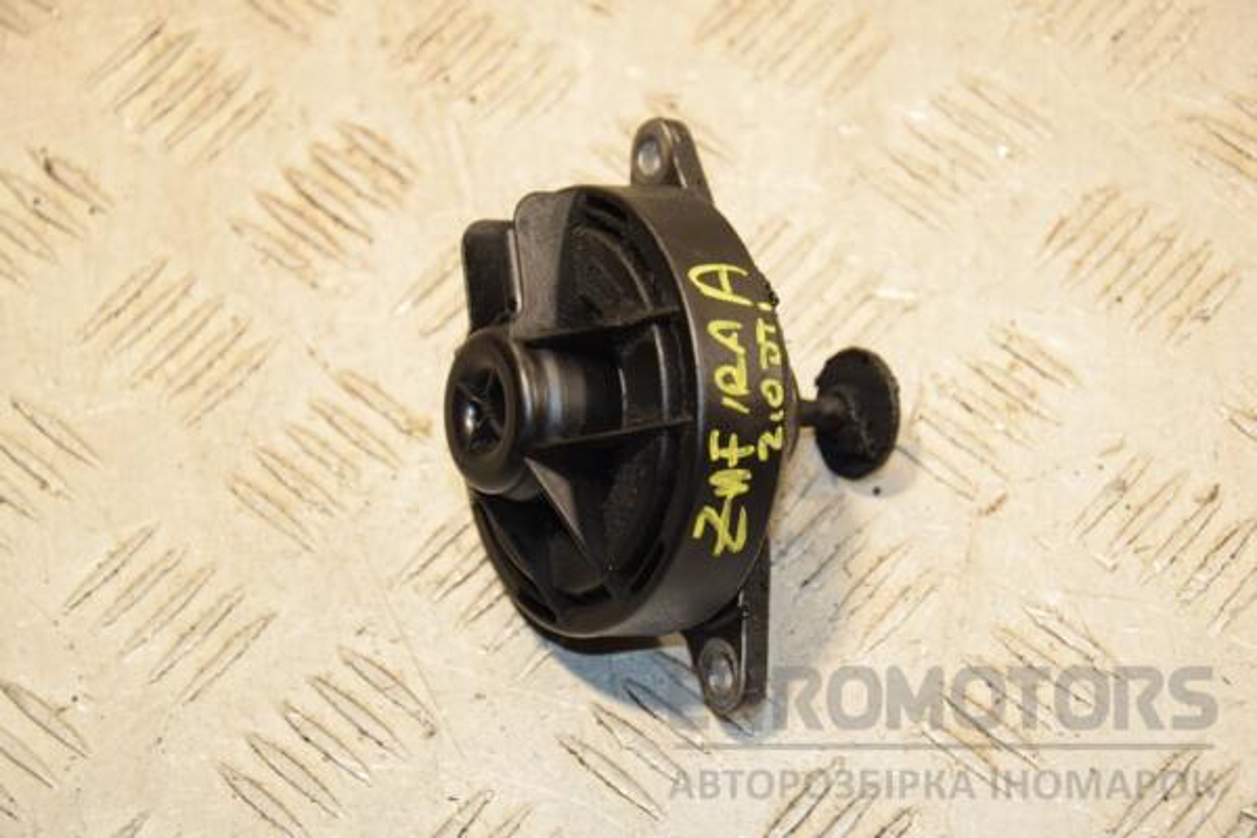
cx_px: 628
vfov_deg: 13.0
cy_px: 419
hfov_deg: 19.5
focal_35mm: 105
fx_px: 3666
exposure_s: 1/200
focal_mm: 70
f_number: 6.3
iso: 800
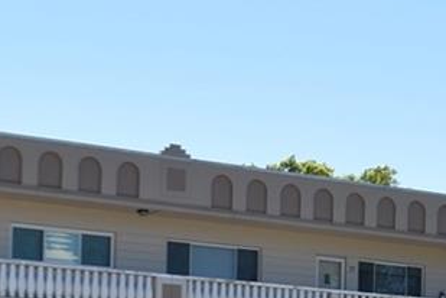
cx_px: 681
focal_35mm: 140
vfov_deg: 9.6
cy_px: 401
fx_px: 1734
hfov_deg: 13.7
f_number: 8
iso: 100
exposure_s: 1/250
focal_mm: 18
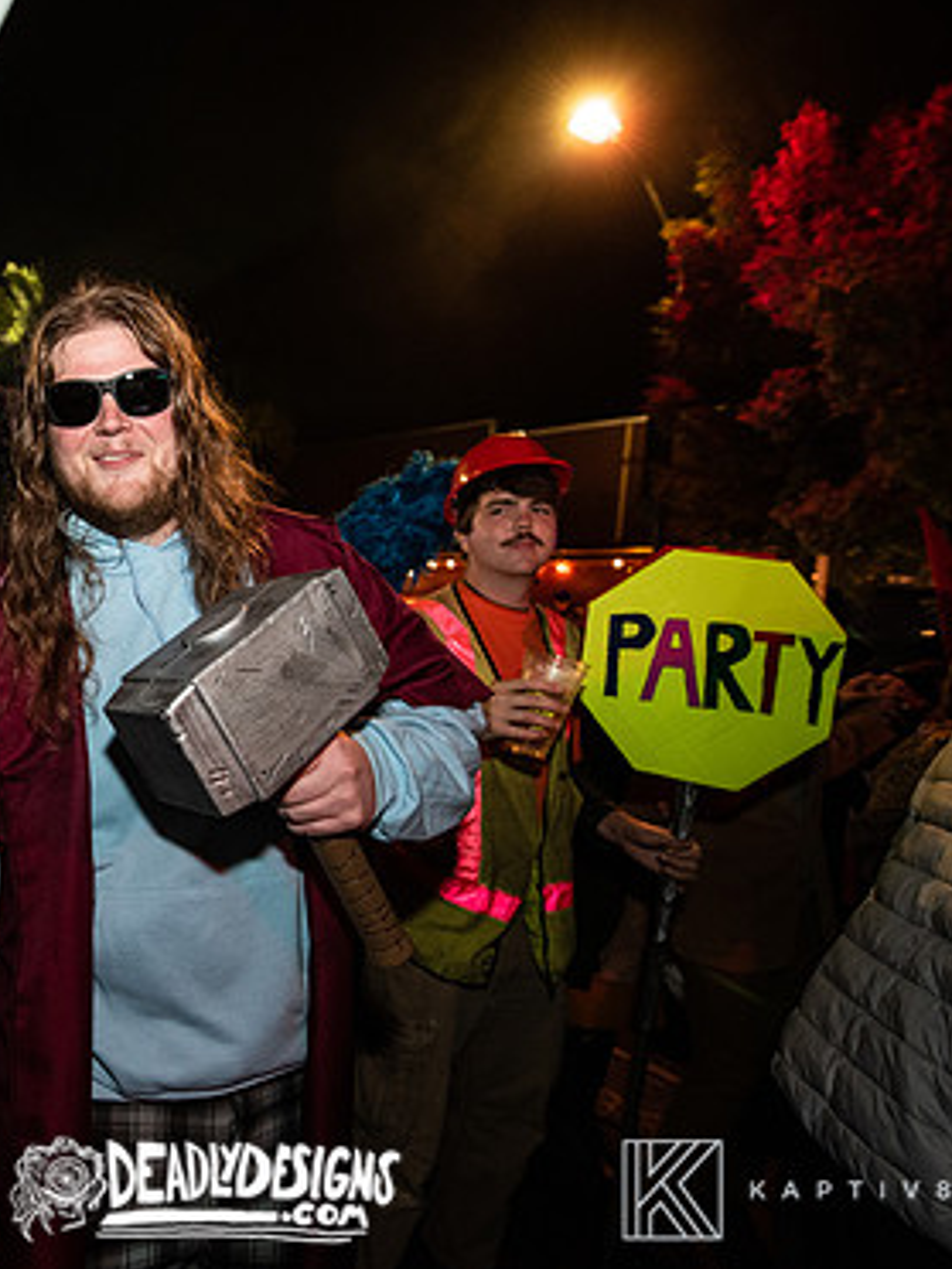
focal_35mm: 21
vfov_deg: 79.0
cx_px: 92
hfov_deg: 55.0
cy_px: 616
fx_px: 770
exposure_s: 1/60
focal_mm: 14
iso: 2000
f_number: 3.5
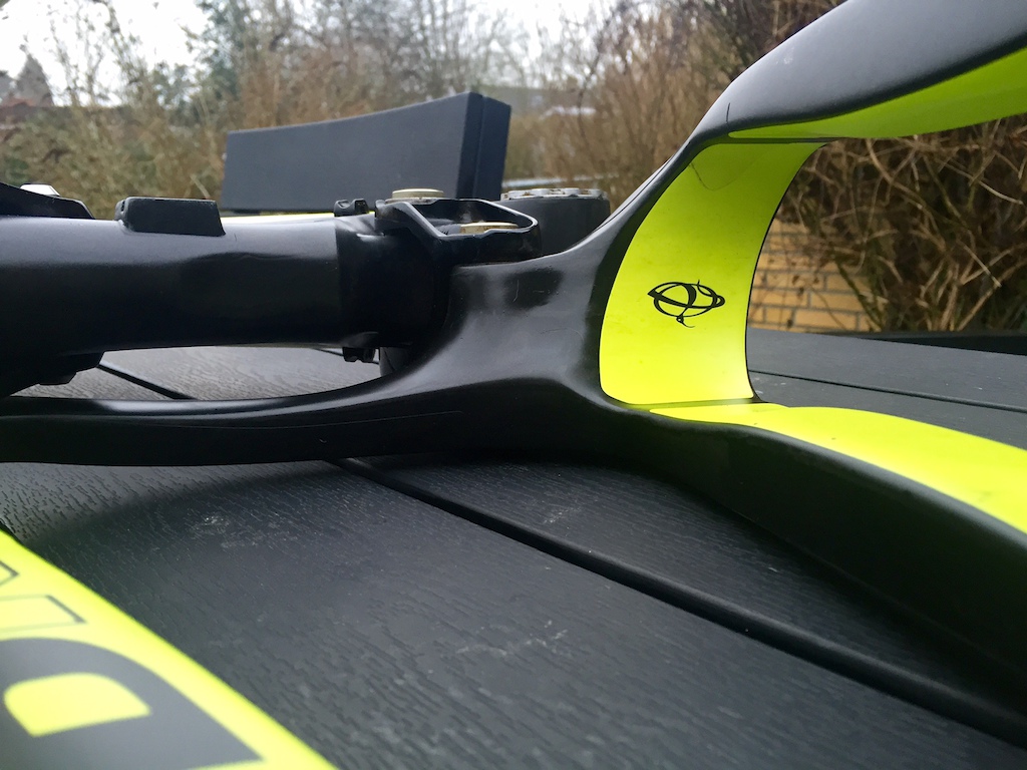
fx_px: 860
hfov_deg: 61.7
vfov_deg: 48.2
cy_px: 385
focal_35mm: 29
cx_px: 514
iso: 100
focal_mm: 4.15
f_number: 2.2
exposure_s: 1/33
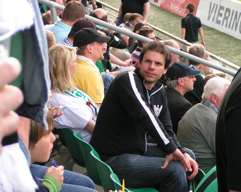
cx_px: 146
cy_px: 99
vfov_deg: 11.1
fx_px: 991
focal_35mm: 139
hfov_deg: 13.9
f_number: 3.5
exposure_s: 1/100
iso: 64
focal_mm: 17.4
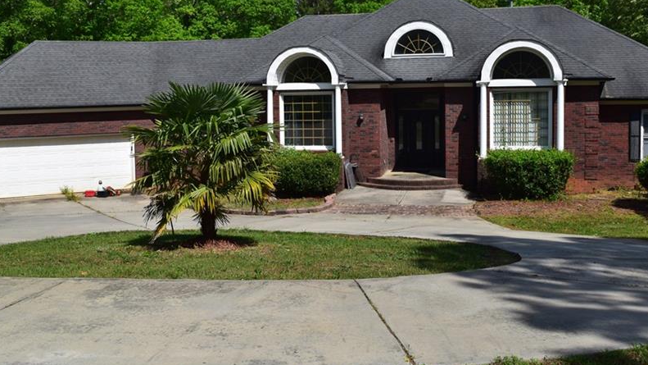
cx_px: 293
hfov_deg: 47.6
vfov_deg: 27.8
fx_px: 733
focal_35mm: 43
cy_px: 144
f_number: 11
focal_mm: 21
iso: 320
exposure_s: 1/500
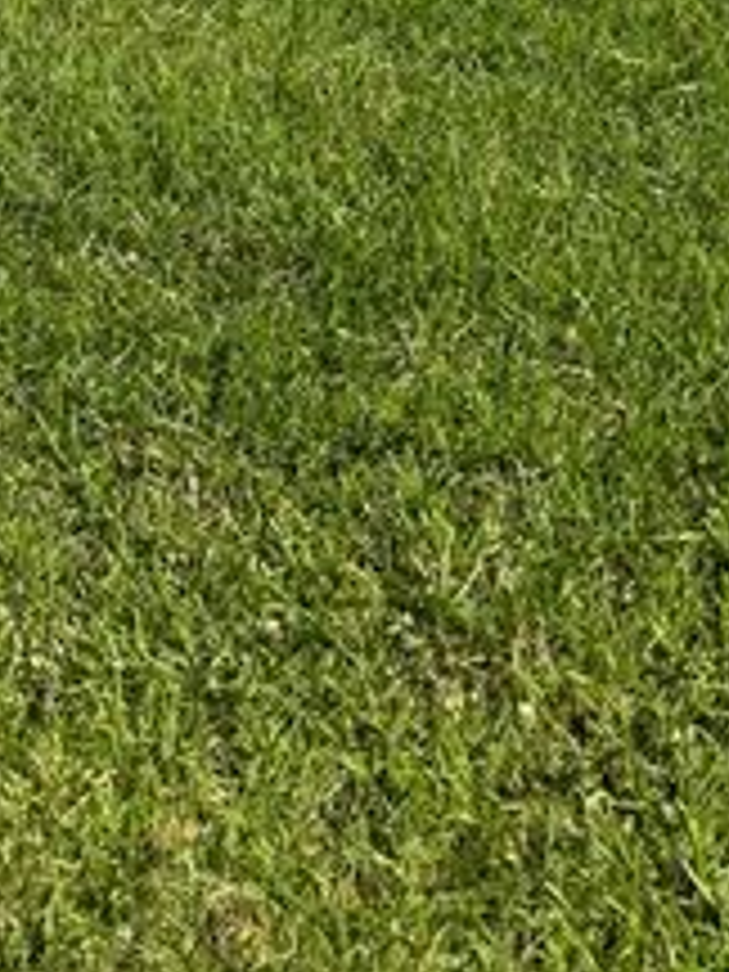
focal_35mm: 74
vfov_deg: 21.6
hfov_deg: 19.4
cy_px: -520
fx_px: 2078
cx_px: 27
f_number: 1.78
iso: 80
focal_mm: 6.76
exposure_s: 1/5319
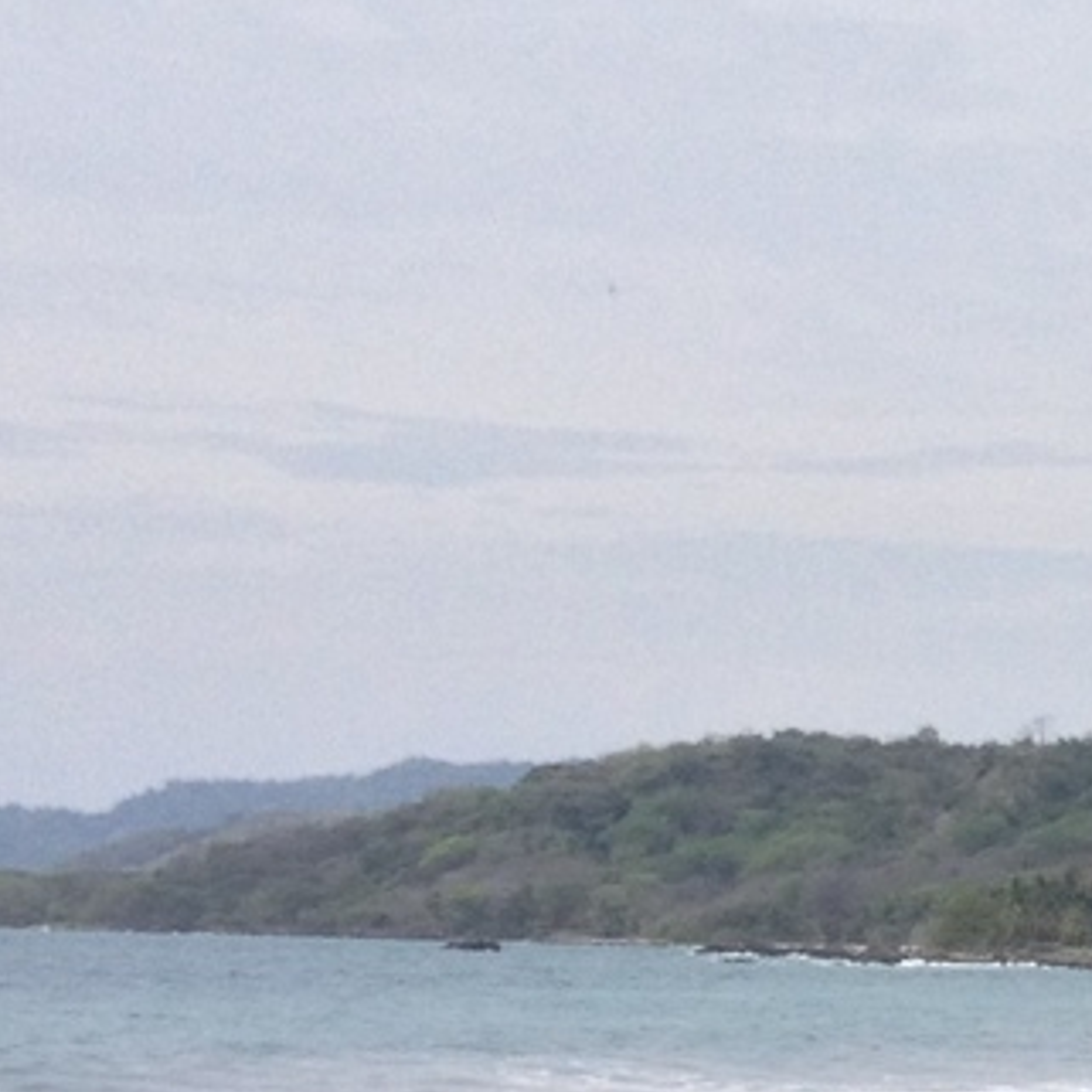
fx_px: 5496
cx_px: 1864
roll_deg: -0.8
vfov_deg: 11.3
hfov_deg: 10.7
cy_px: 674
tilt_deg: +1.1
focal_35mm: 154
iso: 50
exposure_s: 1/1905
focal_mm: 4.28
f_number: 2.4
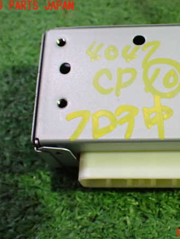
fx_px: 408
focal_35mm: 59
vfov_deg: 32.7
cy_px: 120
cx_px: 137
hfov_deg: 24.5
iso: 800
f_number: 2.9
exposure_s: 1/50
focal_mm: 7.84
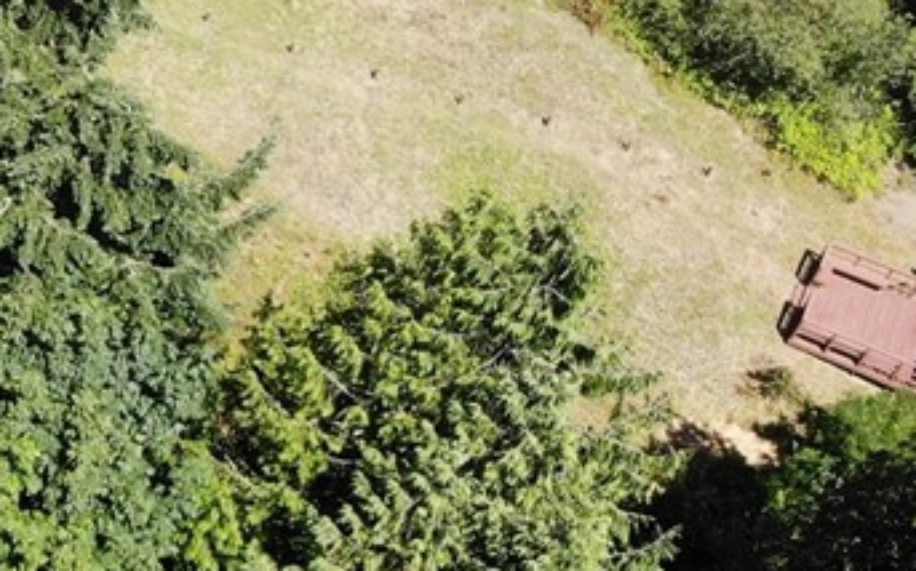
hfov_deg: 22.5
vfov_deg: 17.1
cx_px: -435
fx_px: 1896
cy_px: 386
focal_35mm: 76
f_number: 2.8
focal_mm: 4.5
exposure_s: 1/485
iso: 100
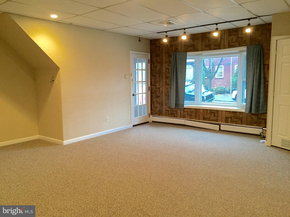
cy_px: 108
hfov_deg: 61.7
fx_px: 243
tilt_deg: -7.3
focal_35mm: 29
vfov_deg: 48.2
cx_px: 145
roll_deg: +1.8
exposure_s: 1/30
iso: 160
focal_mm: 4.15
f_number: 2.2
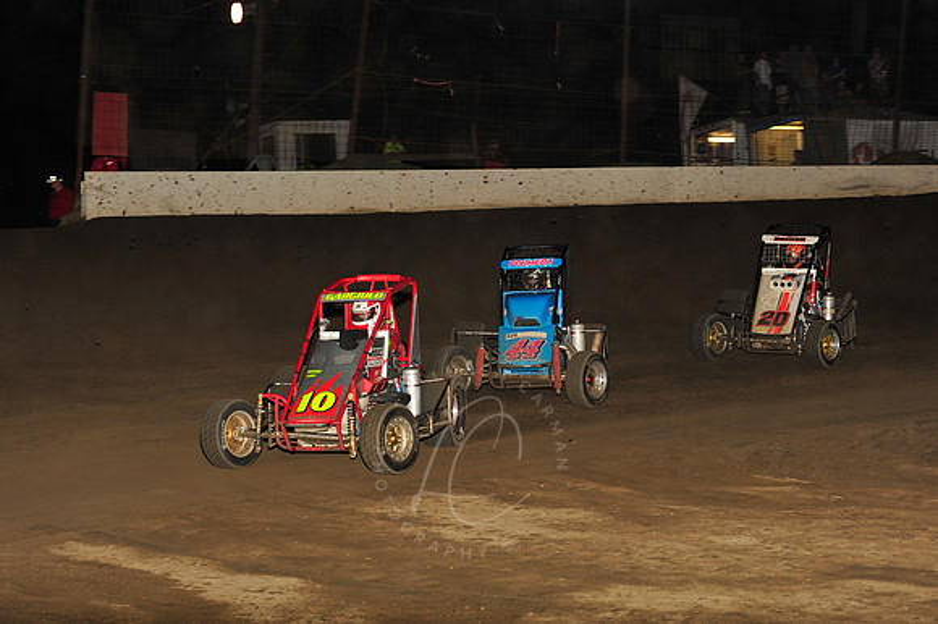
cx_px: 469
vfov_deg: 15.9
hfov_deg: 23.7
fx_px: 2239
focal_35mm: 86
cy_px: 312
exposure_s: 1/320
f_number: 6.3
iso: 800
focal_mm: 86
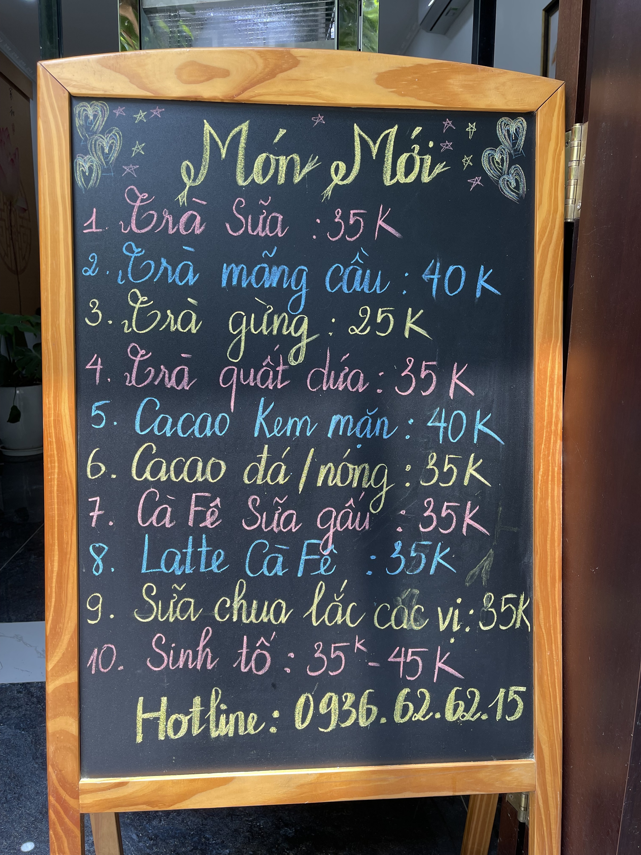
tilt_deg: -11.2
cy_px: 428
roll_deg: -0.7
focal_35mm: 25
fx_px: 617
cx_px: 320
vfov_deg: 69.4
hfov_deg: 54.9
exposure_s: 1/125
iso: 32
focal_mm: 5.1
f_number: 1.6
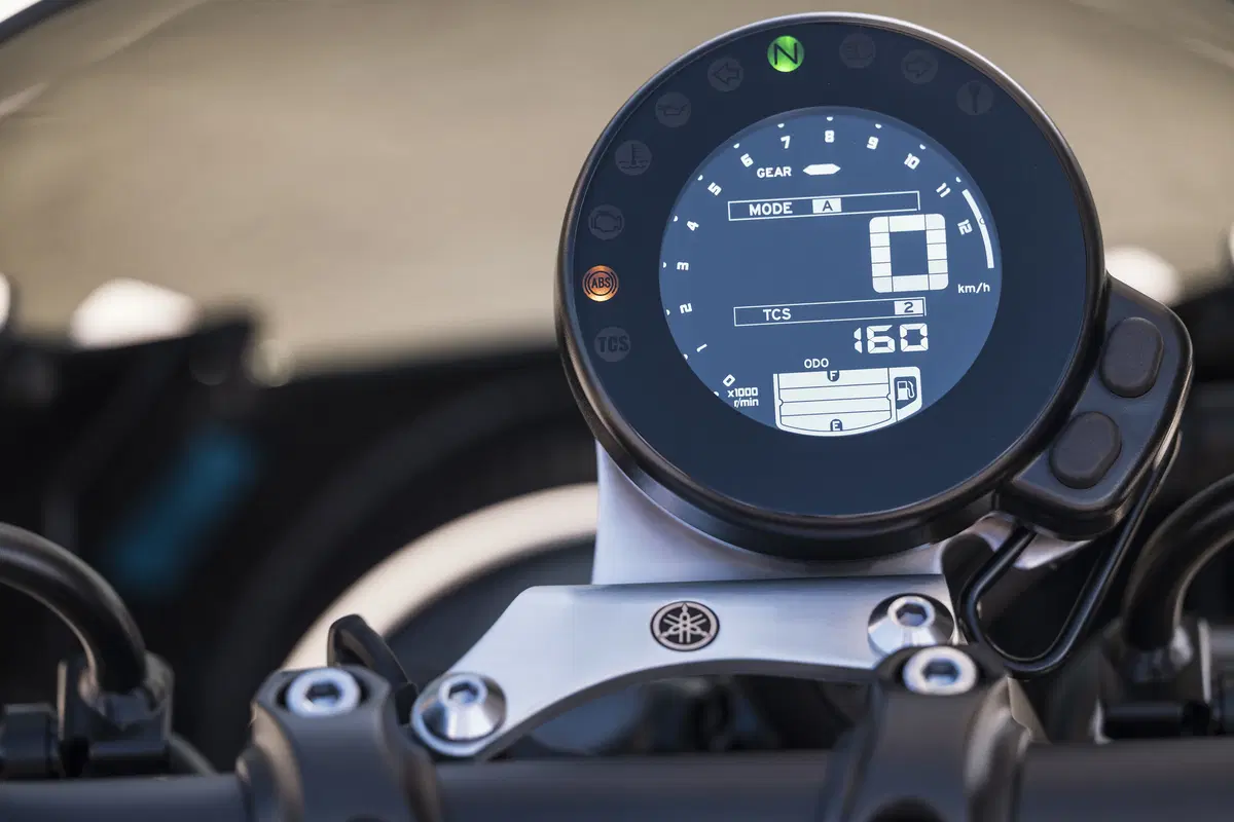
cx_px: 617
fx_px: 7918
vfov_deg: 5.9
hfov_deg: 8.9
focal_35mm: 231
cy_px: 411
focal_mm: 231
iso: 400
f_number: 4.5
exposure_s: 1/1000
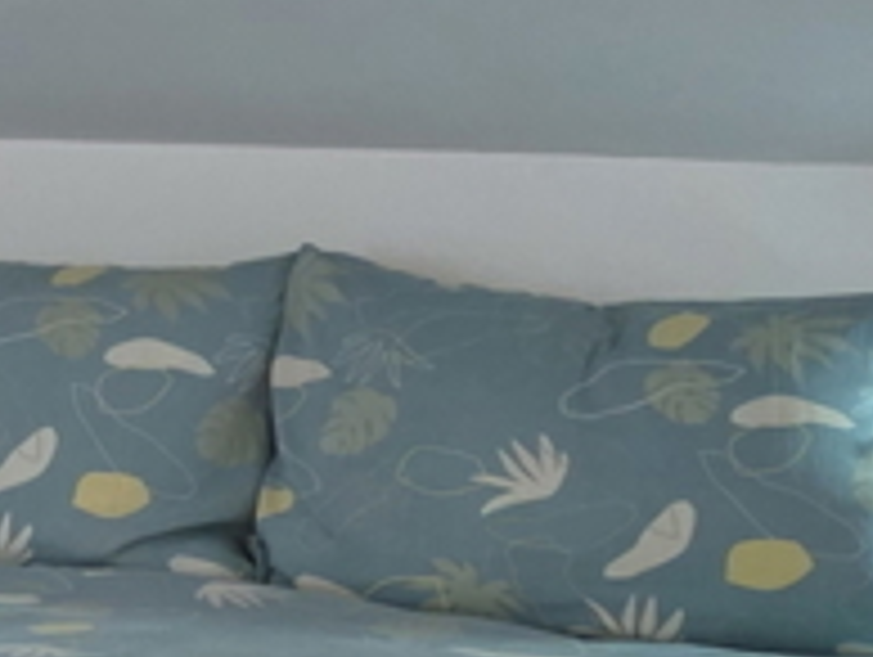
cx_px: -644
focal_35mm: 142
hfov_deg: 12.8
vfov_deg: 10.5
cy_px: 450
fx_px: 3586
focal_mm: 6.25
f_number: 1.7
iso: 400
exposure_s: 1/100
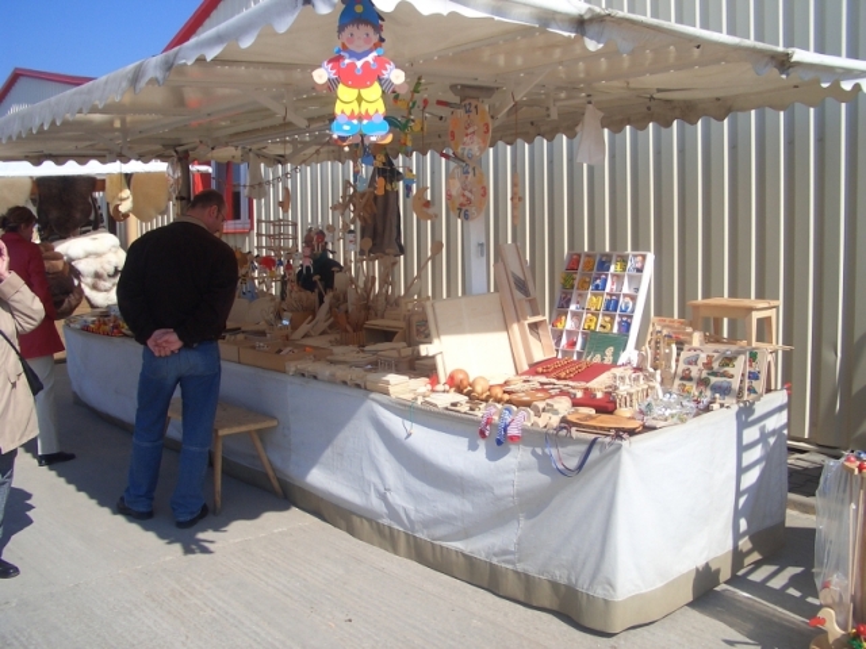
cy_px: 324
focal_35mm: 35
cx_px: 433
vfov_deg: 40.7
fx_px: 876
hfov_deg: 52.6
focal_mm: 5.8
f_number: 4.3
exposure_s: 1/640
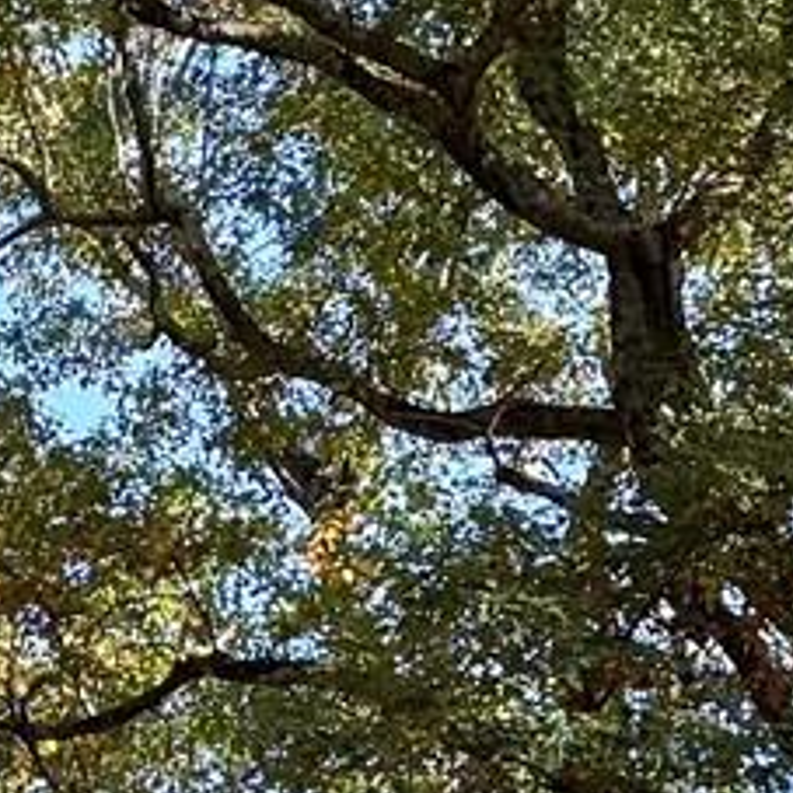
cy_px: 1362
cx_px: 171
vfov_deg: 8.8
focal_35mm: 191
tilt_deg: +13.6
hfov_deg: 9.1
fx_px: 4950
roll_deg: +1.7
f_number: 1.78
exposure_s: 1/323
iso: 100
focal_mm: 6.76
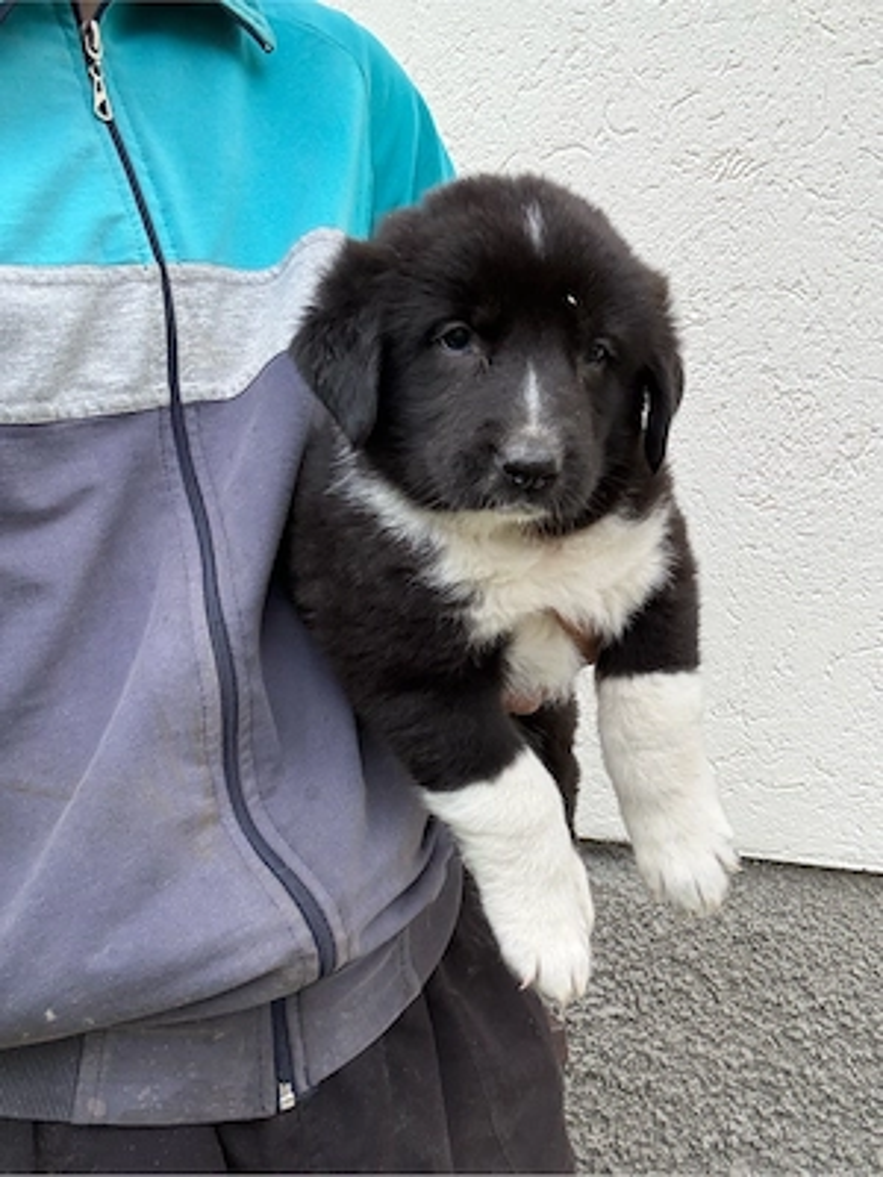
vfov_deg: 60.0
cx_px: 442
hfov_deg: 46.8
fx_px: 1020
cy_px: 588
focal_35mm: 30
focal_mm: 2.69
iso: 80
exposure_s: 1/122
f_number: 1.9
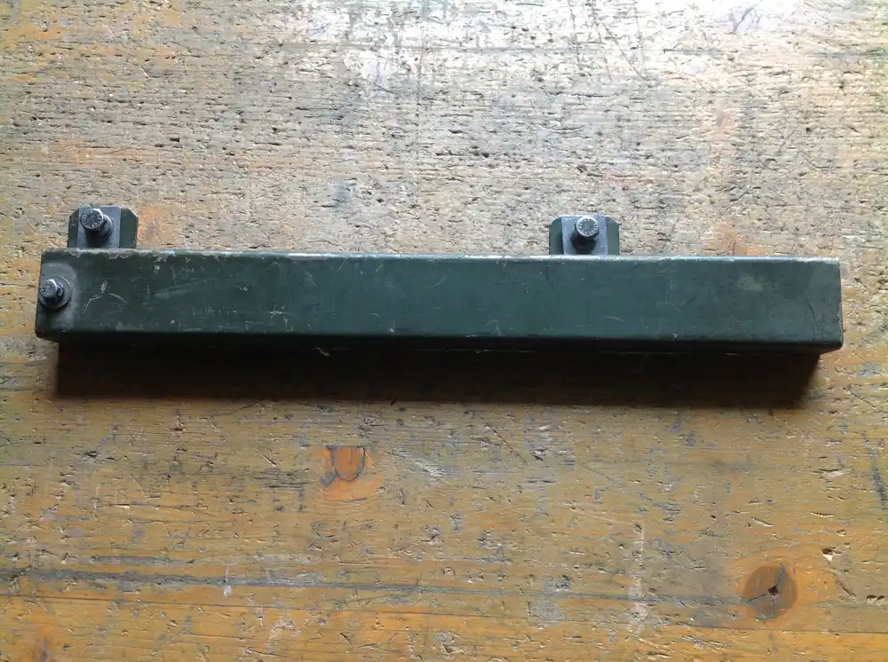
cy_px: 331
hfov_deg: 52.7
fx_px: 896
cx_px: 444
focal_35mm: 35
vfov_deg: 40.6
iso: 80
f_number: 2.4
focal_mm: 4.28
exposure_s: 1/60
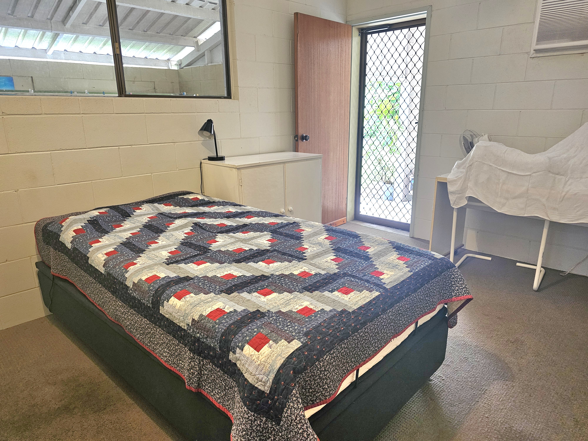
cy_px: 220
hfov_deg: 73.9
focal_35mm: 23
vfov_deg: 58.9
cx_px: 294
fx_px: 391
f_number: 1.7
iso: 640
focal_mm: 6.3
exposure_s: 1/101
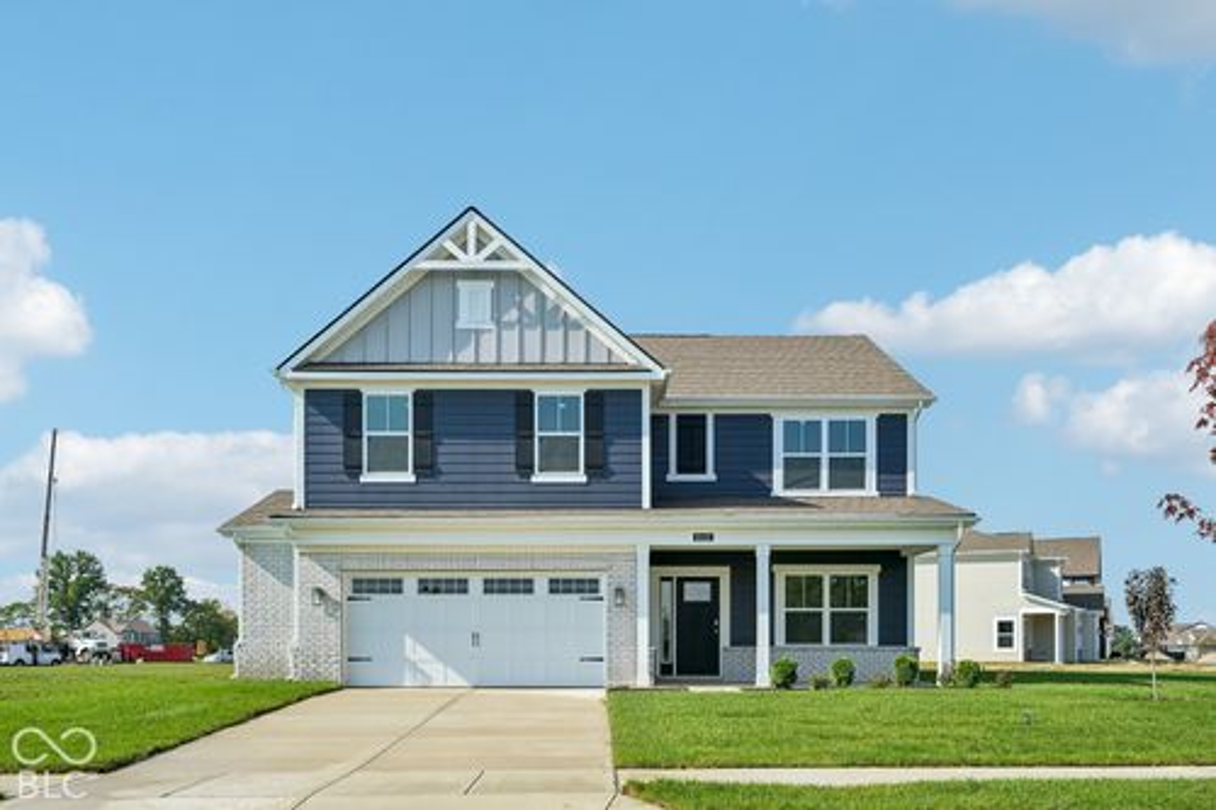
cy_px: 405
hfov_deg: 61.9
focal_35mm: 30
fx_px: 1013
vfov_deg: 43.6
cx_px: 608
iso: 100
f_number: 8
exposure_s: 1/500
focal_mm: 30
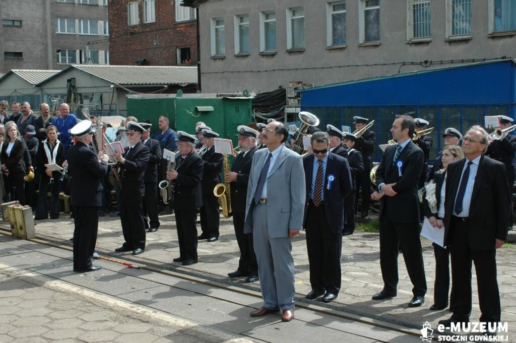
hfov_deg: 36.9
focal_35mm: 54
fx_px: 773
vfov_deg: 25.0
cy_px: 172
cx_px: 258
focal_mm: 36
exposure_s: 1/200
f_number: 13
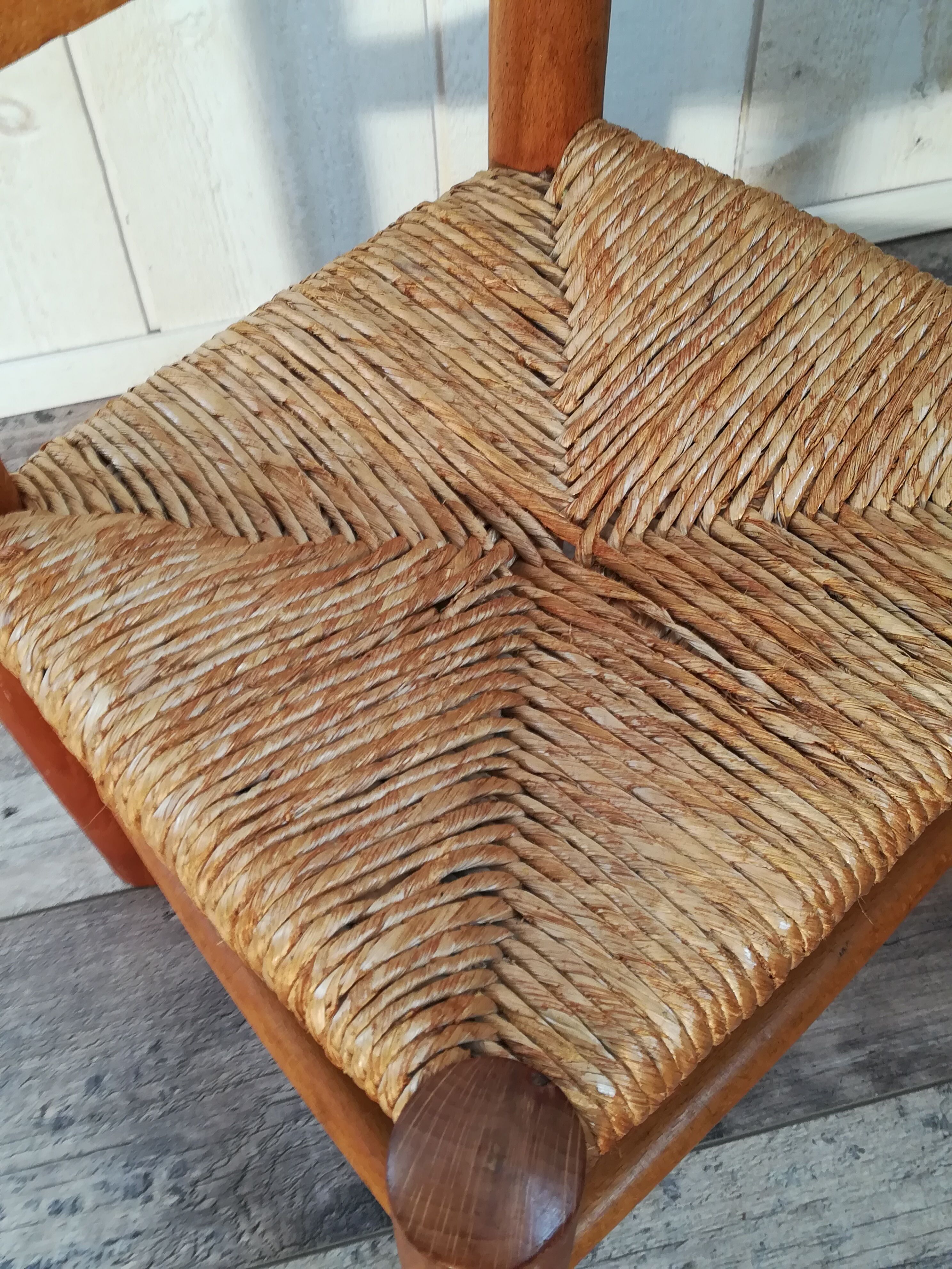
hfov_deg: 39.7
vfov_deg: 51.4
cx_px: 476
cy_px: 634
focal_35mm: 36
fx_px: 1320
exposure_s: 1/30
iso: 80
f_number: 2.2
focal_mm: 3.83
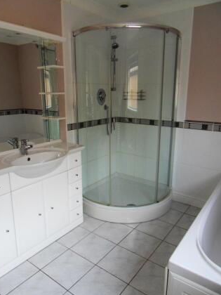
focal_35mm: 25
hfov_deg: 54.9
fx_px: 213
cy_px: 146
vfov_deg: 69.4
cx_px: 107
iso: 160
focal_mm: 4.2
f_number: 3.3
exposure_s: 1/30
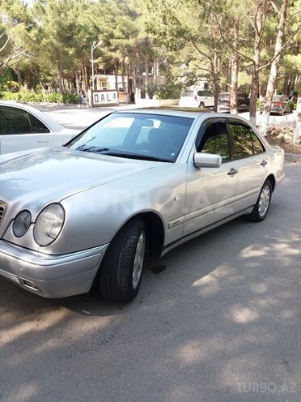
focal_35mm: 28
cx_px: 150
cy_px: 201
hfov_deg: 49.7
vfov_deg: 63.4
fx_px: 325
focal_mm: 3.7
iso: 64
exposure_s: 1/232
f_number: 1.9
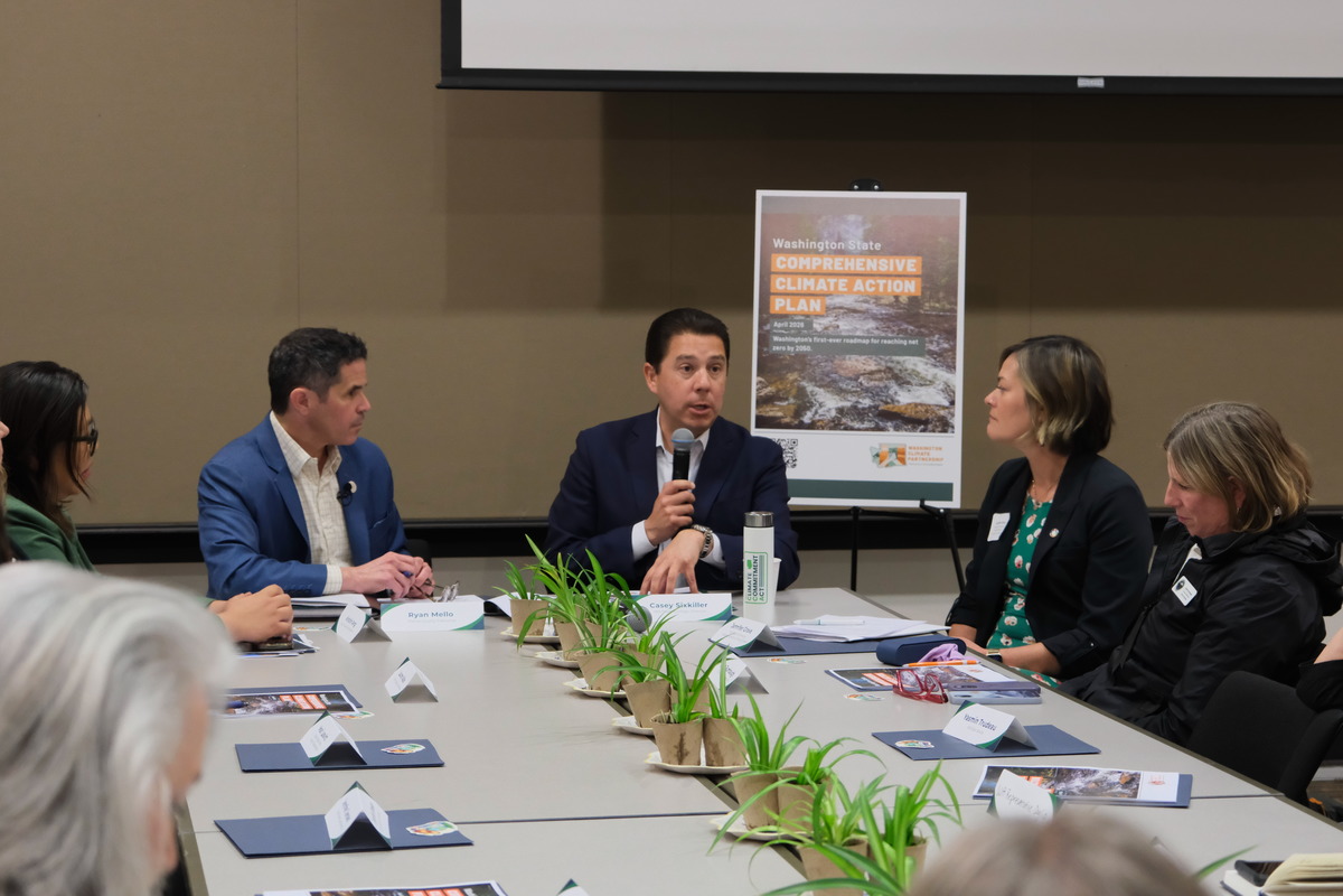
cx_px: 672
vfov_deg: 17.9
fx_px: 2835
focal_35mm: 76
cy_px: 448
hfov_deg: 26.7
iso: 4000
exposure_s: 1/75
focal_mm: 50.5
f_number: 4
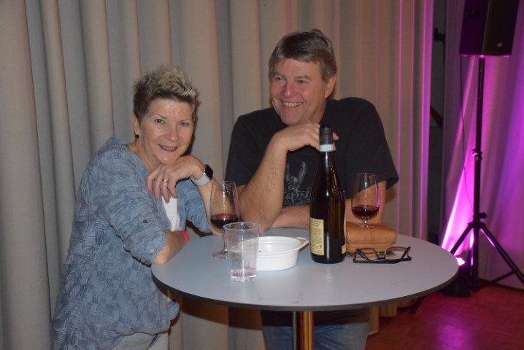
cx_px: 262
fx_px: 656
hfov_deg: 43.6
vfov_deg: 29.9
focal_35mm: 45
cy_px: 175
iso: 3200
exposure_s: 1/60
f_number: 4
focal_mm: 30
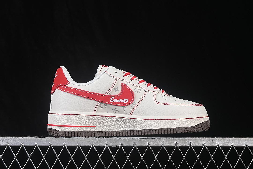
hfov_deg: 27.0
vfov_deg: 18.2
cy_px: 84
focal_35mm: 75
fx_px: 527
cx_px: 126
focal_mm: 50
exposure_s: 1/80
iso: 160
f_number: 8
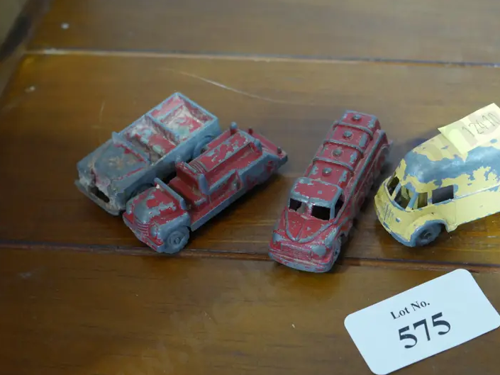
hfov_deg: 31.4
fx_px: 881
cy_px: 224
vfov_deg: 24.0
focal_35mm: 61
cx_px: 342
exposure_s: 1/60
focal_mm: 21
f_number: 4.6
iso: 1600
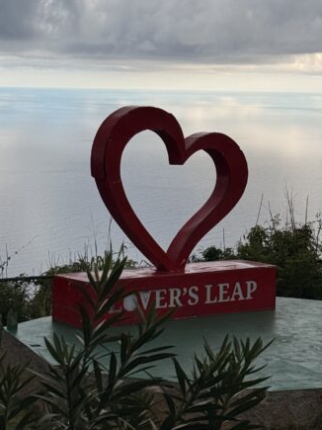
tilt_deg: -2.7
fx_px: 1402
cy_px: 141
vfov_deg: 17.4
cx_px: 193
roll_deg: -0.7
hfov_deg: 13.1
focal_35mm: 113
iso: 64
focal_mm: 6.76
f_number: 1.78
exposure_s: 1/1931
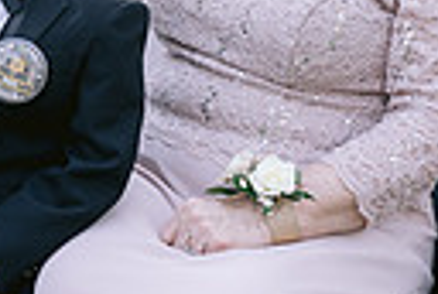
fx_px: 1939
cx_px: -205
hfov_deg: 12.3
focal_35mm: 159
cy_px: 74
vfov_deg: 8.7
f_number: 4
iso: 400
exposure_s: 1/200
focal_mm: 35
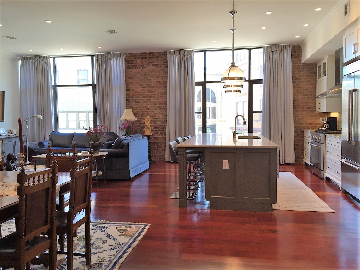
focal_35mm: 29
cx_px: 180
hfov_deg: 61.7
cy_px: 135
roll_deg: +1.7
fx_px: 302
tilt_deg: -4.5
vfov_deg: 48.2
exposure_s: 1/60
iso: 32
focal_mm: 4.15
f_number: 2.2
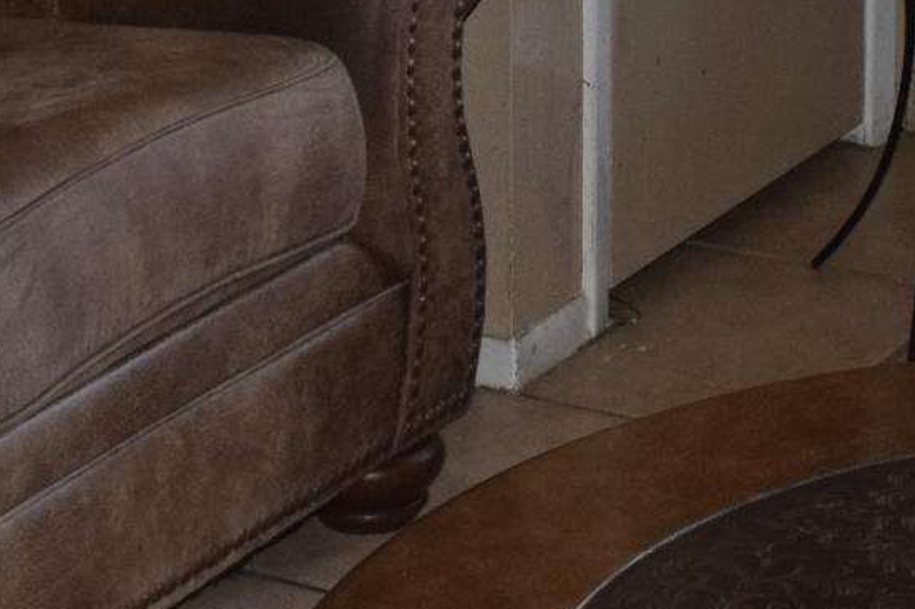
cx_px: 674
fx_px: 3735
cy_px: -561
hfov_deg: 13.9
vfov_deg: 8.9
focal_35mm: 147
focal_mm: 18
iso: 800
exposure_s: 1/125
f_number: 5.6
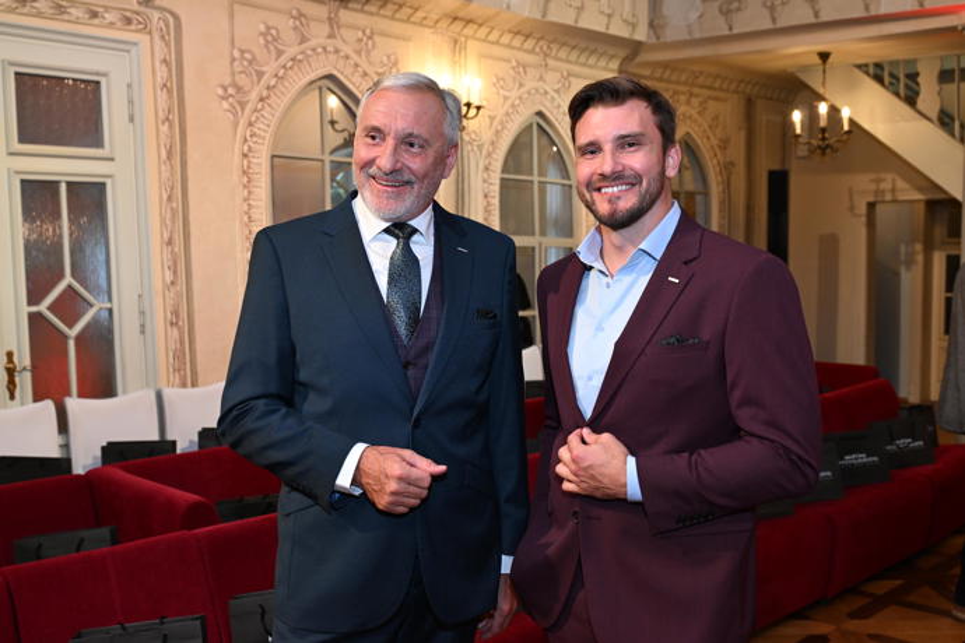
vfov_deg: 35.9
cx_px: 482
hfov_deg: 51.9
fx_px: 992
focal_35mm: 37
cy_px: 322
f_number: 5
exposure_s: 1/250
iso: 1600
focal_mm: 37
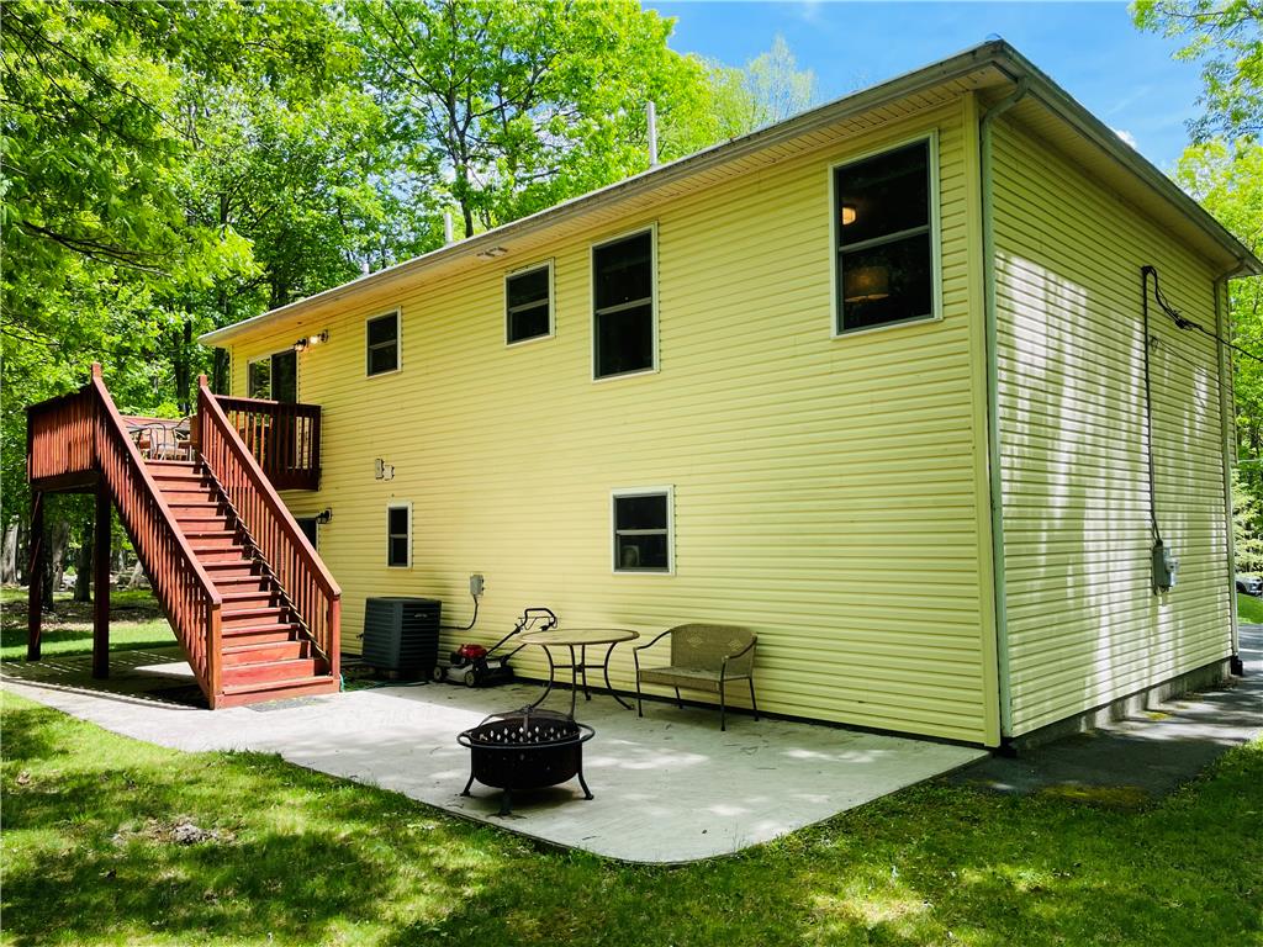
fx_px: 949
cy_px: 474
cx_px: 632
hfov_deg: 67.3
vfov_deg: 53.1
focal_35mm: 26
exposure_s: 1/626
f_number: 1.6
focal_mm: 4.2
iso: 32
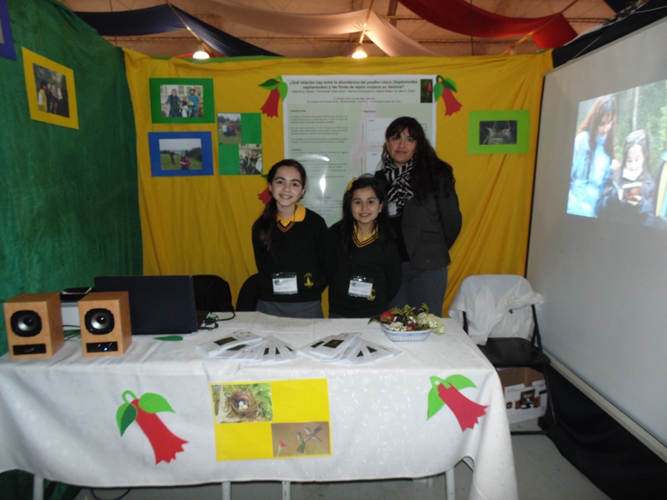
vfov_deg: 61.1
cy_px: 250
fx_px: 424
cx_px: 334
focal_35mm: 22
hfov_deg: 76.4
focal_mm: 4
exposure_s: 1/30
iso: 200
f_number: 3.1
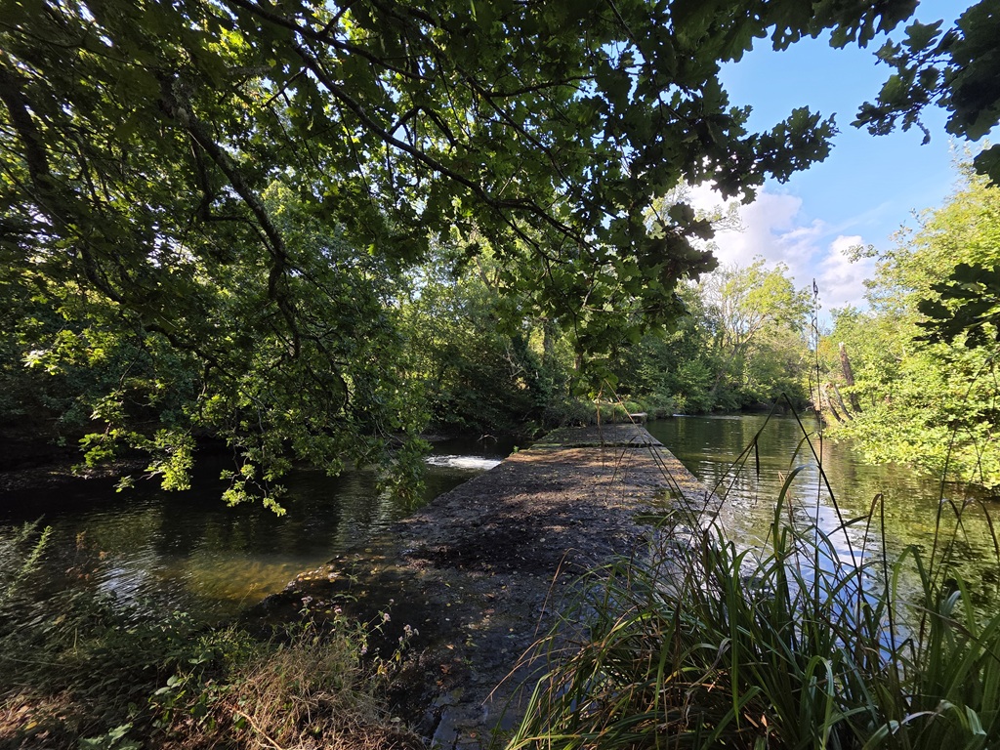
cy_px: 375
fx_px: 376
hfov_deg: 106.2
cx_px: 500
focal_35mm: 13
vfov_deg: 89.9
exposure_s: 1/285
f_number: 1.9
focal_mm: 2.2
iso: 40
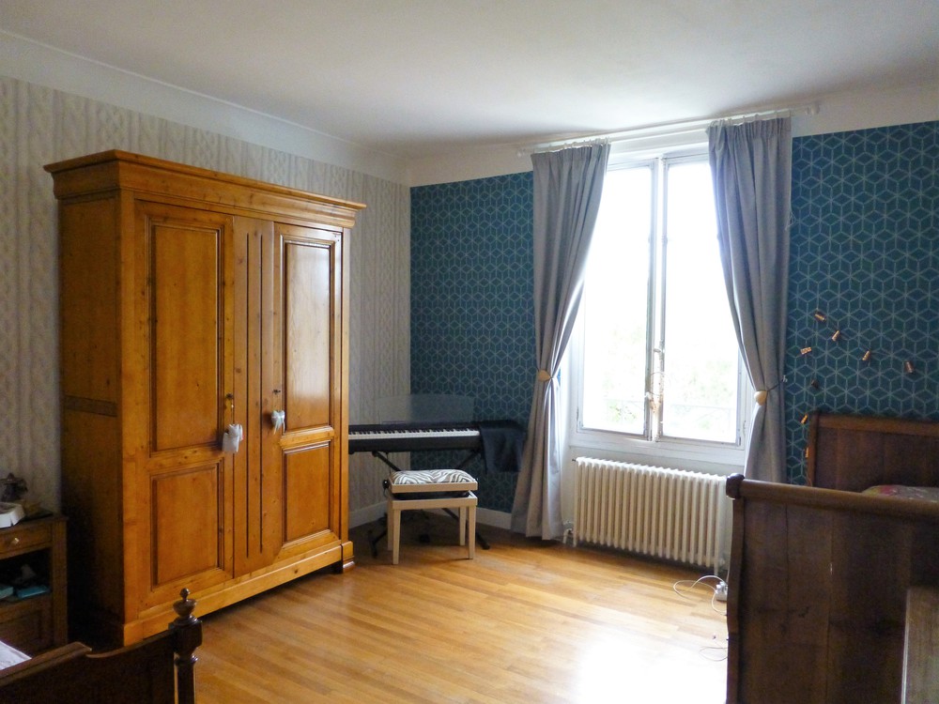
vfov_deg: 56.8
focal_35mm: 24
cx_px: 470
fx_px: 651
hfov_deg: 71.6
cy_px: 352
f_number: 3.3
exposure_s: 1/60
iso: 800
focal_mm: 4.3
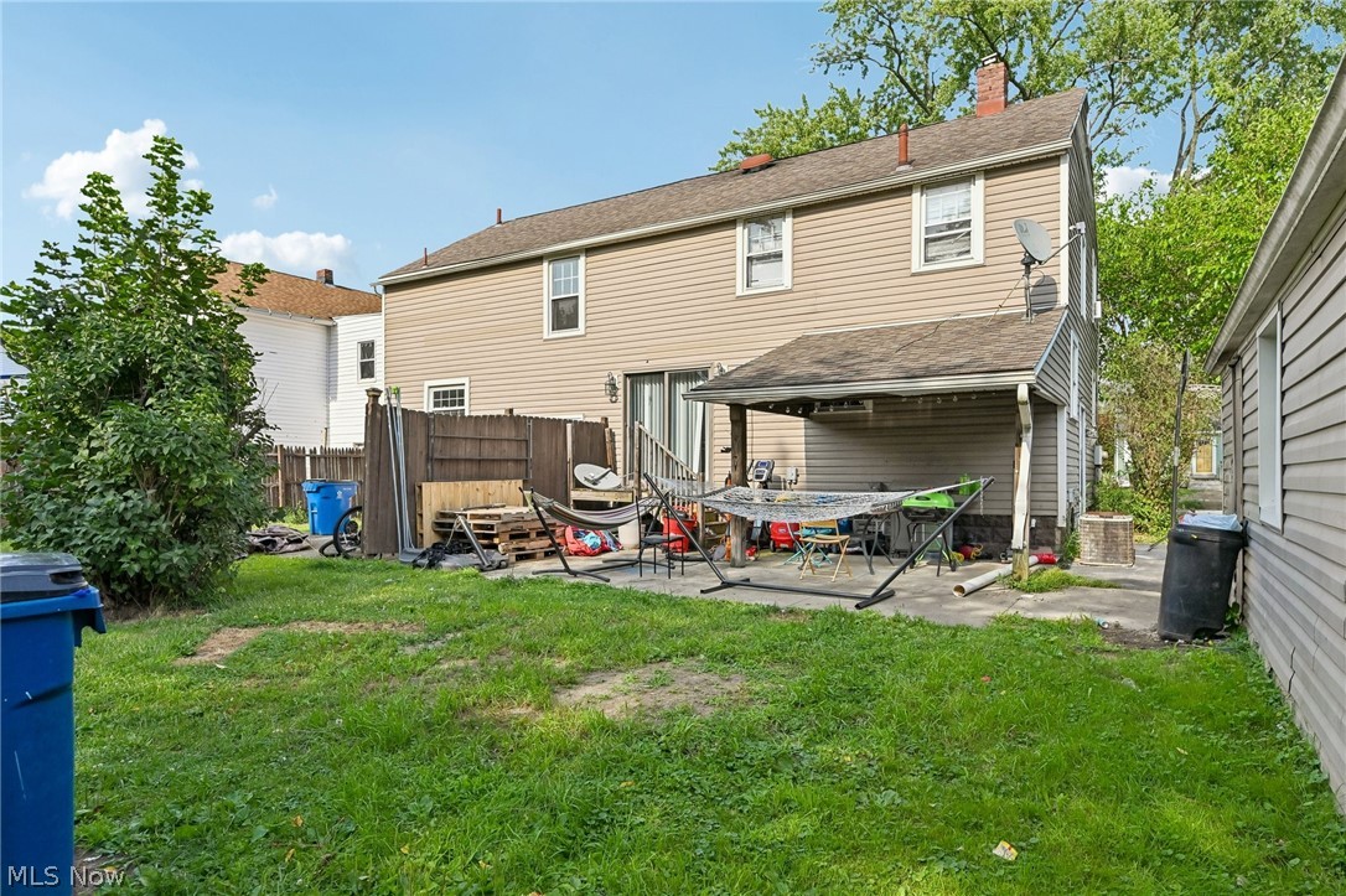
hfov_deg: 84.0
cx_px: 673
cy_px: 448
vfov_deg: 61.9
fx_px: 747
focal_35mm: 20
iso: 1000
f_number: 6.3
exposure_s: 1/2500
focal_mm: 20
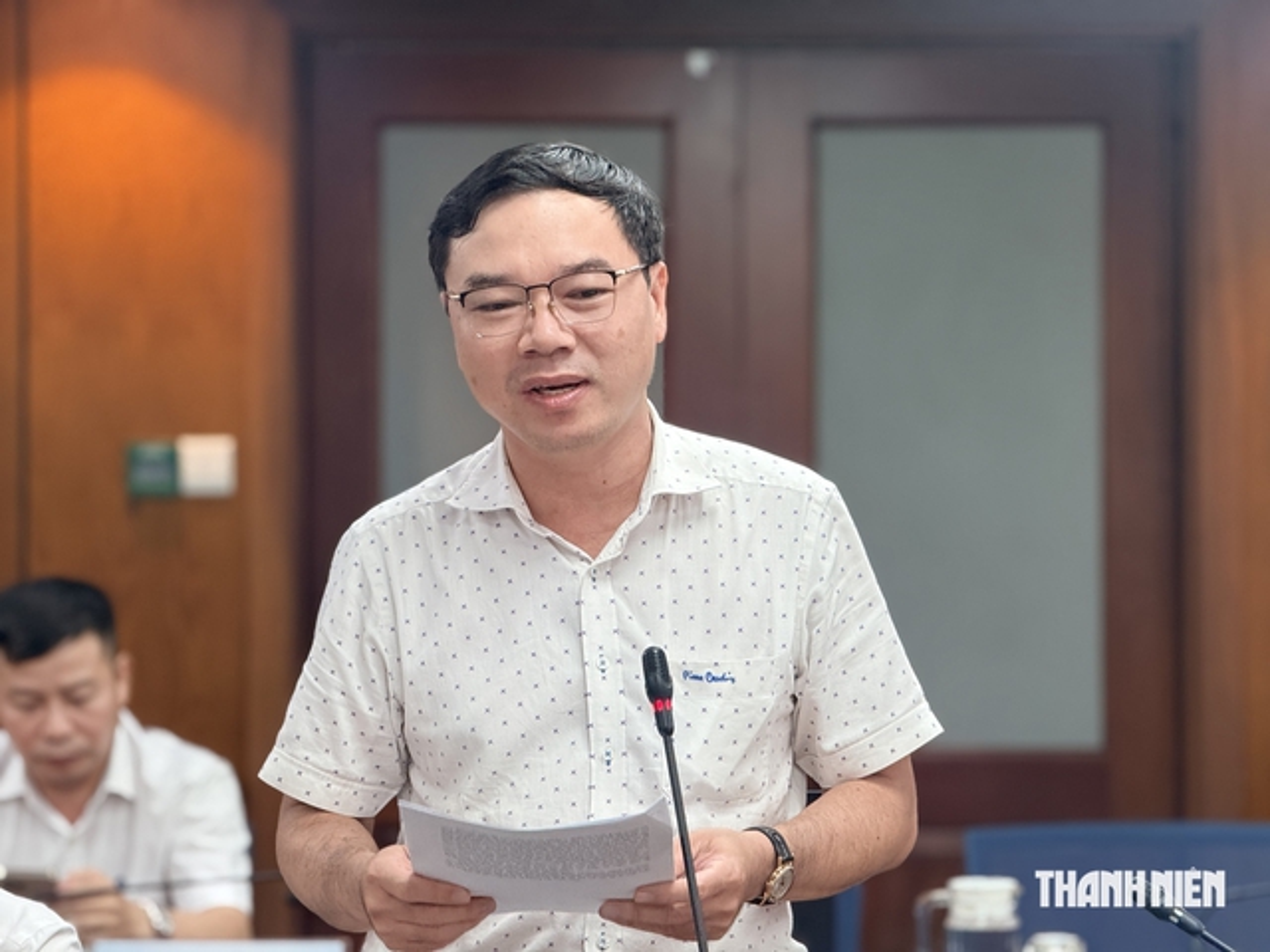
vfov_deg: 12.3
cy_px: 476
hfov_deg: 16.4
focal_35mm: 120
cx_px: 635
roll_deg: -0.7
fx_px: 4403
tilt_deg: -0.5
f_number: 2.8
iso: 160
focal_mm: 15.66
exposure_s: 1/100
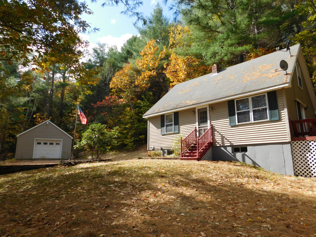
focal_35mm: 23
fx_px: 210
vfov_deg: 58.9
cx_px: 158
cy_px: 118
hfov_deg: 73.9
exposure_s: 1/800
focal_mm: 4
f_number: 3
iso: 125
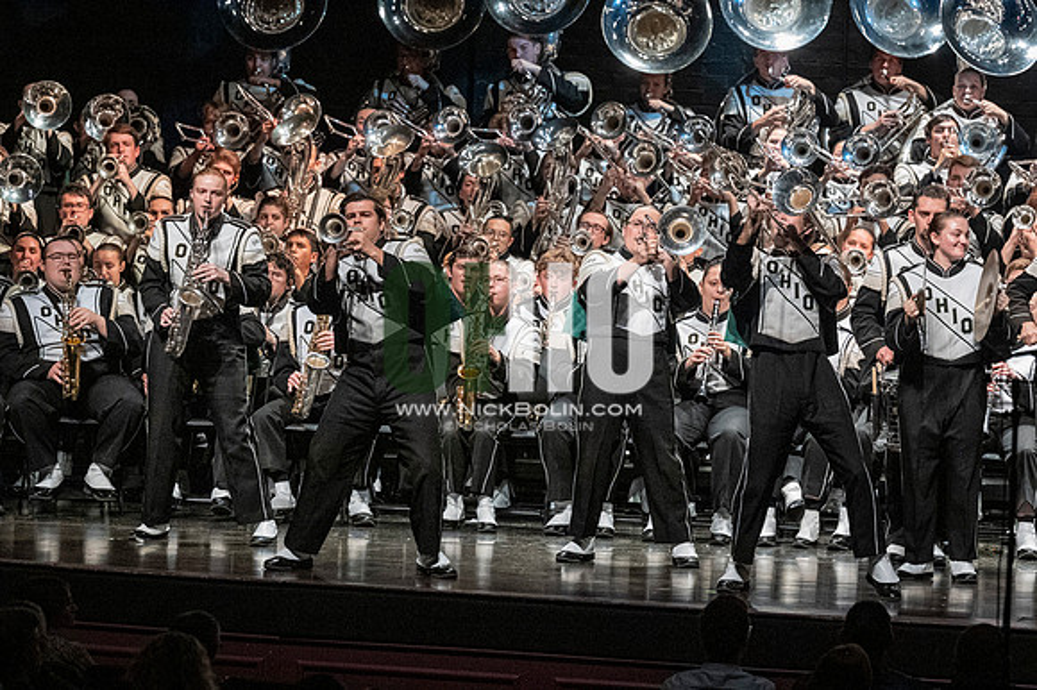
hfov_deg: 9.8
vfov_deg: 6.5
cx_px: 518
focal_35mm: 210
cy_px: 345
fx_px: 6045
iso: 5000
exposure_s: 1/500
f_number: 4
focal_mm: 140
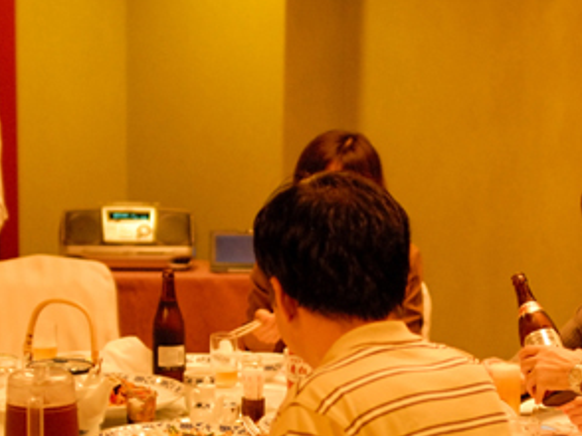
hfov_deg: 22.2
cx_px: 360
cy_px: 343
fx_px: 1478
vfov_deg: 16.6
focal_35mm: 88
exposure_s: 1/80
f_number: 2
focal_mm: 28
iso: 800
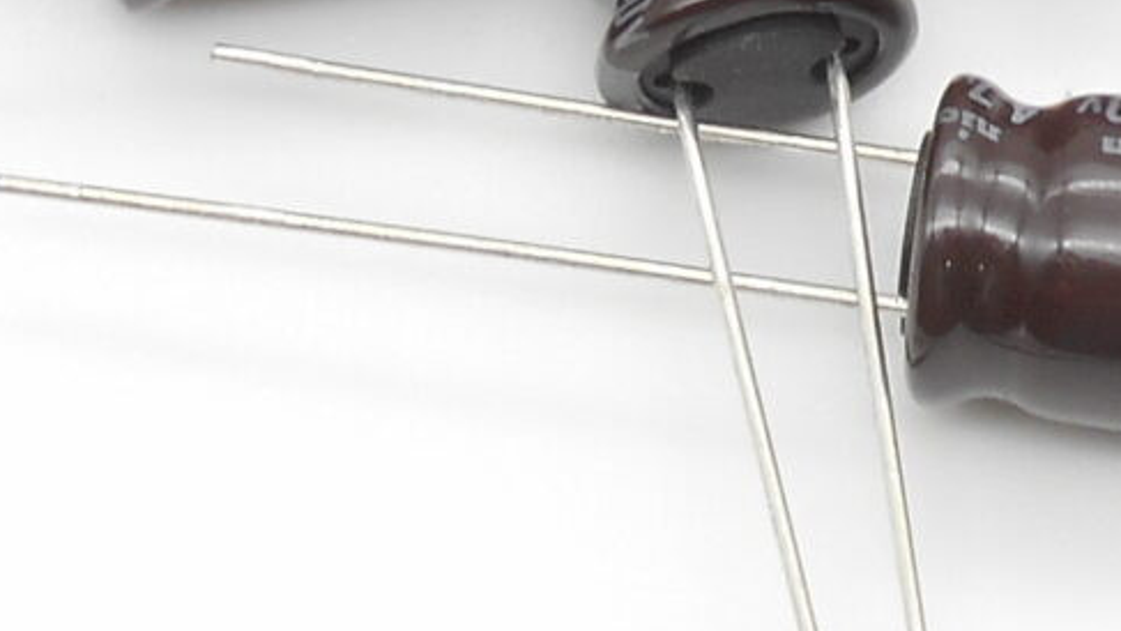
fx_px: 10047
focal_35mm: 338
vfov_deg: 3.5
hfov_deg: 6.4
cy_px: -1423
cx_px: 1220
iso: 80
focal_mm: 10.5
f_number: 5.1
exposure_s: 1/30
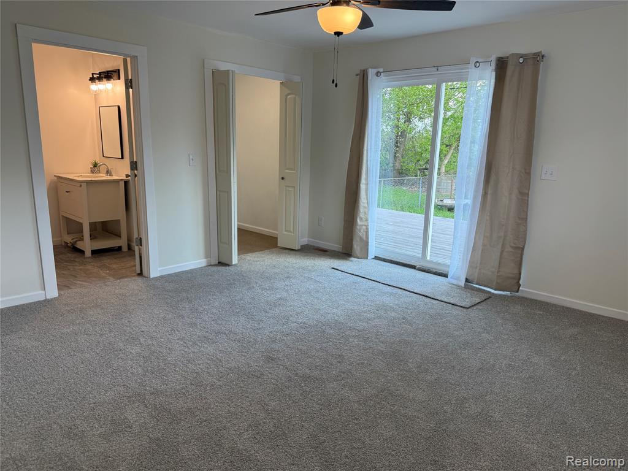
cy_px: 236
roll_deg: -2.0
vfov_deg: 56.8
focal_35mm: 24
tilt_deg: -13.2
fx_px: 435
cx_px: 314
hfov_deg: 71.6
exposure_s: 1/127
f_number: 1.78
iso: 80
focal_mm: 6.76
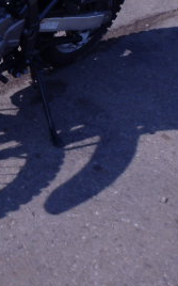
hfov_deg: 17.1
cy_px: 51
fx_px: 552
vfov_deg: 28.3
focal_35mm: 71
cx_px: -62
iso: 200
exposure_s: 1/320
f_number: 11
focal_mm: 5
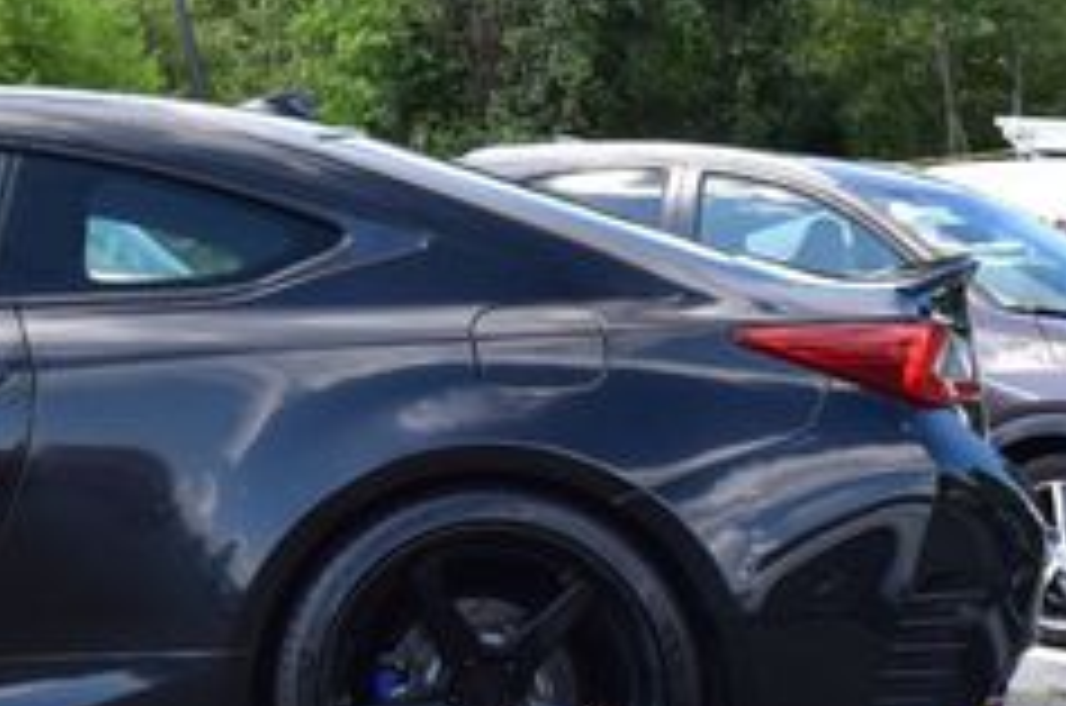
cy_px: 220
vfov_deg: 9.9
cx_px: -292
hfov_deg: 14.3
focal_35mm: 138
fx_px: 4078
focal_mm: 34
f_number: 10
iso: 400
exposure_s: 1/200
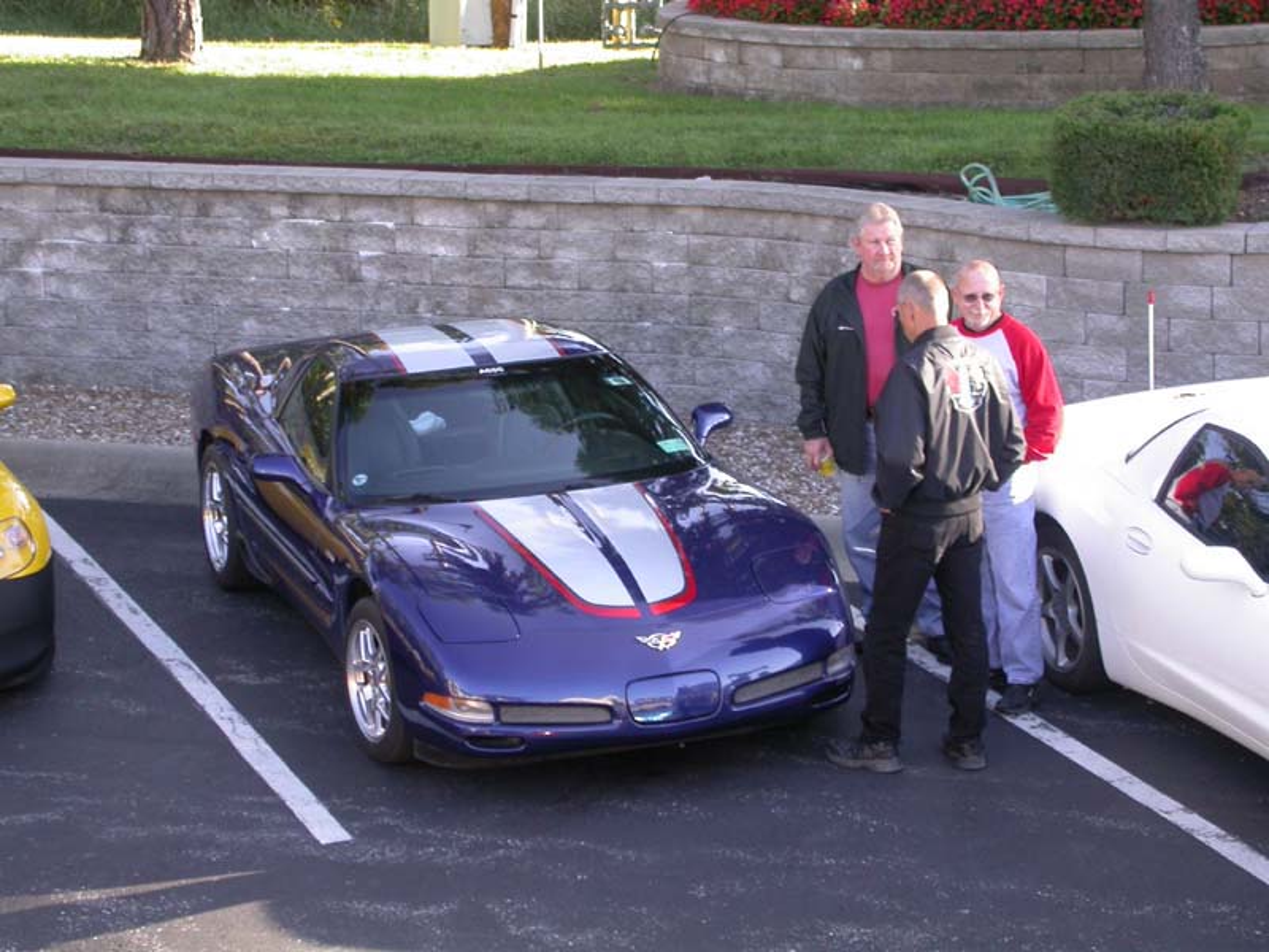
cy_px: 476
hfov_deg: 18.4
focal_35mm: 107
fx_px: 3923
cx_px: 634
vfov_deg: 13.8
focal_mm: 22.2
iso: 100
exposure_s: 1/64.7
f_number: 4.1
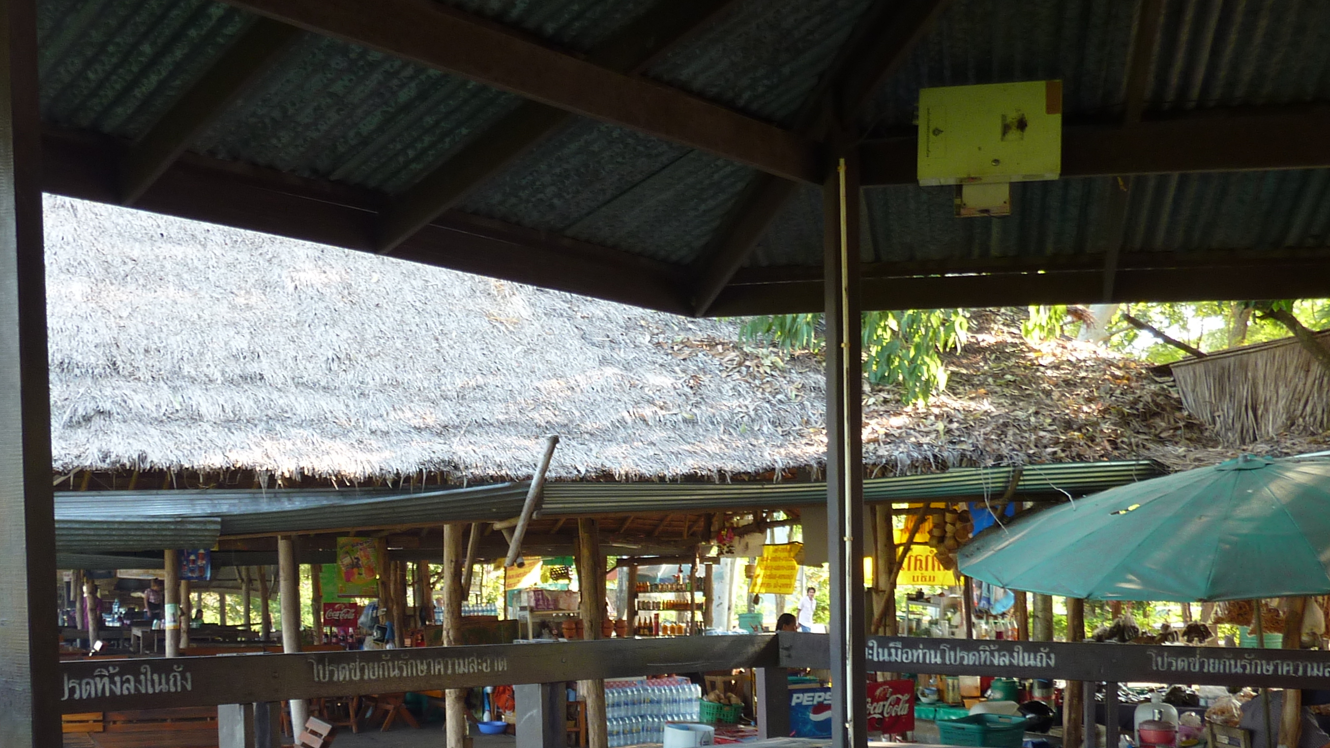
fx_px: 1340
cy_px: 586
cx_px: 564
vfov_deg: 30.5
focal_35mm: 38
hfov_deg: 52.6
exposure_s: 1/30
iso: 80
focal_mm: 4.1
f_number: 3.3
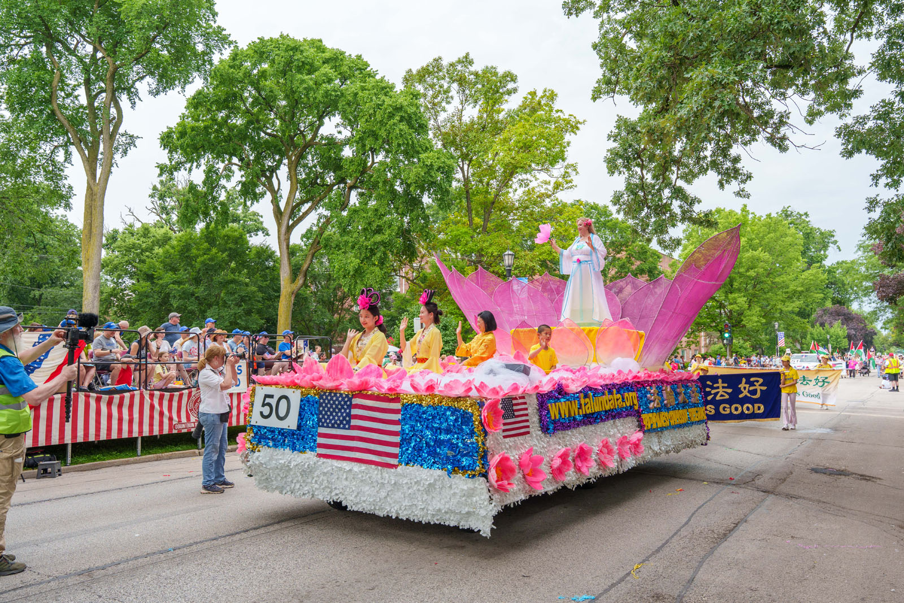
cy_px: 302
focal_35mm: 30
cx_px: 452
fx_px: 763
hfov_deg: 61.3
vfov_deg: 43.1
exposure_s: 1/100
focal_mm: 30.4
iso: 400
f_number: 5.6
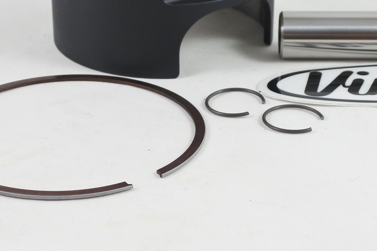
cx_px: 167
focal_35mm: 80
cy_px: 34
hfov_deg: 25.4
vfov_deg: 16.9
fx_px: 838
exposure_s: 1/125
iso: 500
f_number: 4.2
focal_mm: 14.7
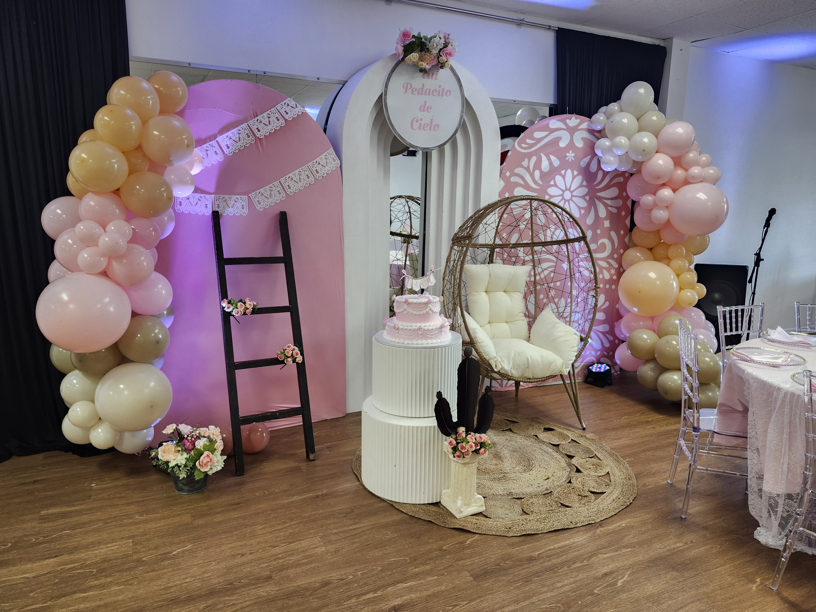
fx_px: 542
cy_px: 306
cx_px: 408
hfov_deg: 73.9
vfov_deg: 58.9
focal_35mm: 23
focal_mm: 5.54
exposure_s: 1/50
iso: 125
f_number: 1.8
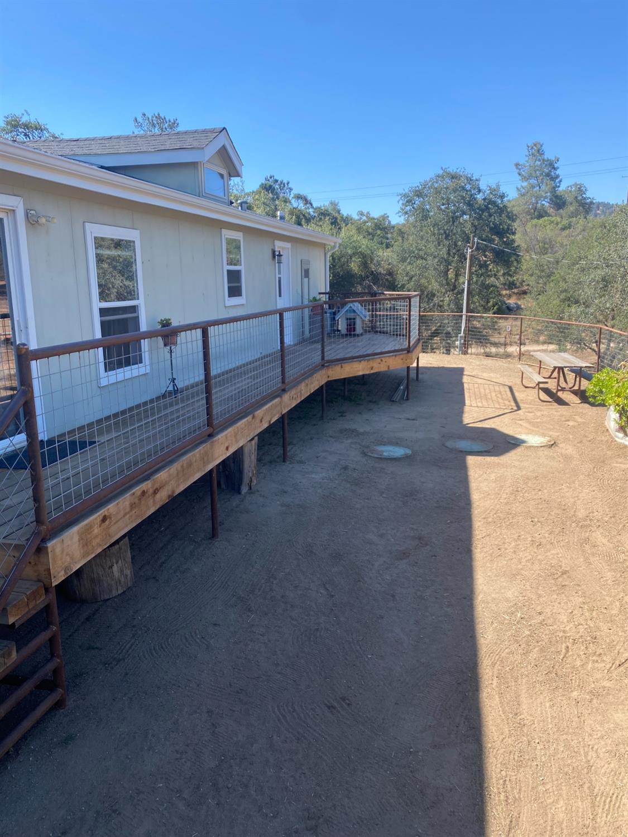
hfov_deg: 53.1
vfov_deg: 67.3
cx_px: 314
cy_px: 418
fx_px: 629
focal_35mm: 26
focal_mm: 4.25
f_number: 1.8
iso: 32
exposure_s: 1/1272
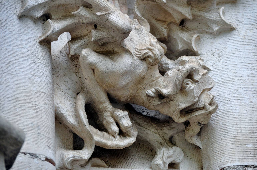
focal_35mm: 183
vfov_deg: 7.5
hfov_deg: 11.2
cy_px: 85
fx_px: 1305
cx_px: 128
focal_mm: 122
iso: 800
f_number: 7.1
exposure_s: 1/800
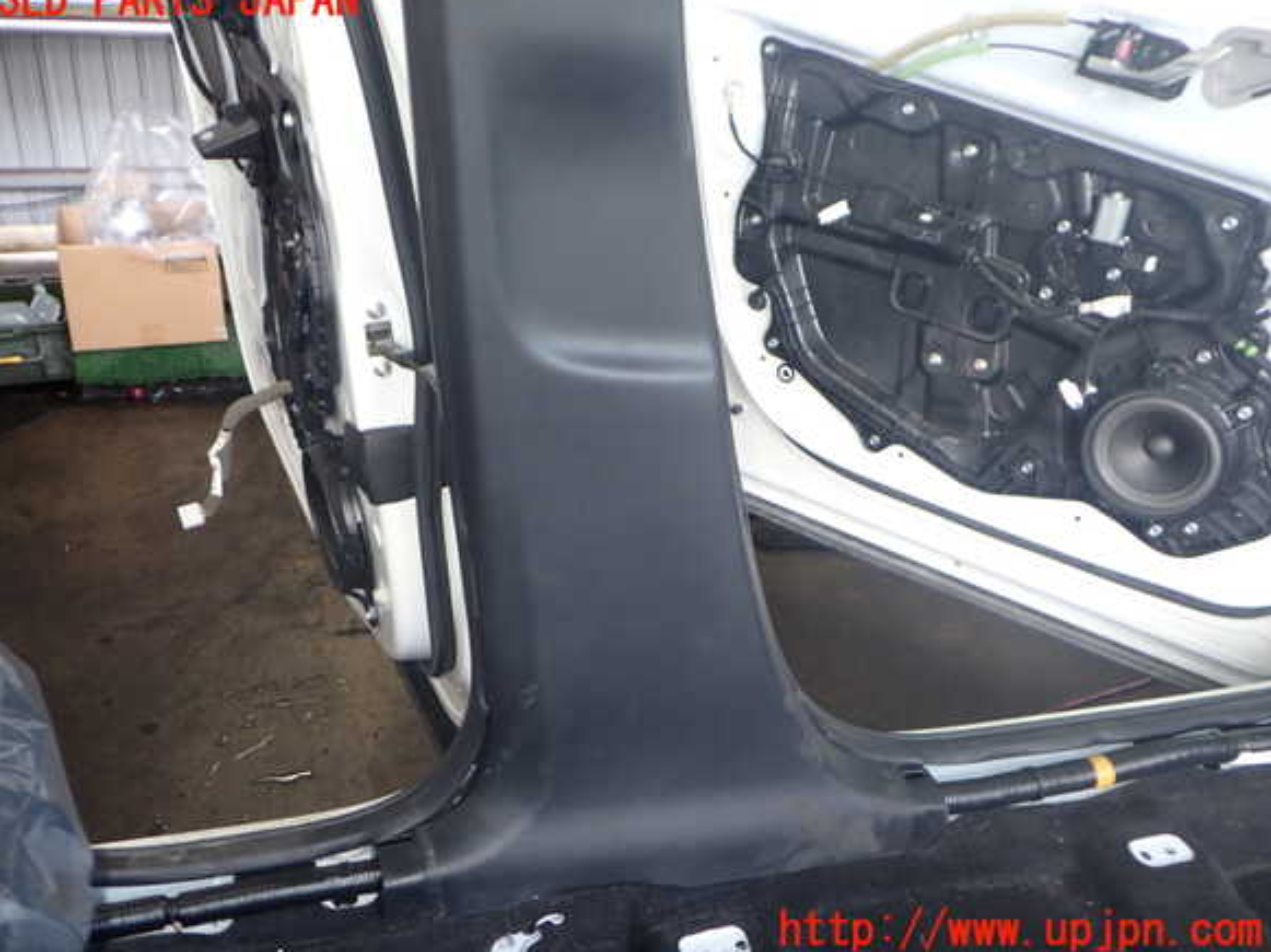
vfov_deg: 45.4
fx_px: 1138
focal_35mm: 31
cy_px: 466
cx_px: 617
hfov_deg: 58.4
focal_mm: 5.4
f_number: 2.3
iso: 160
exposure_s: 1/60
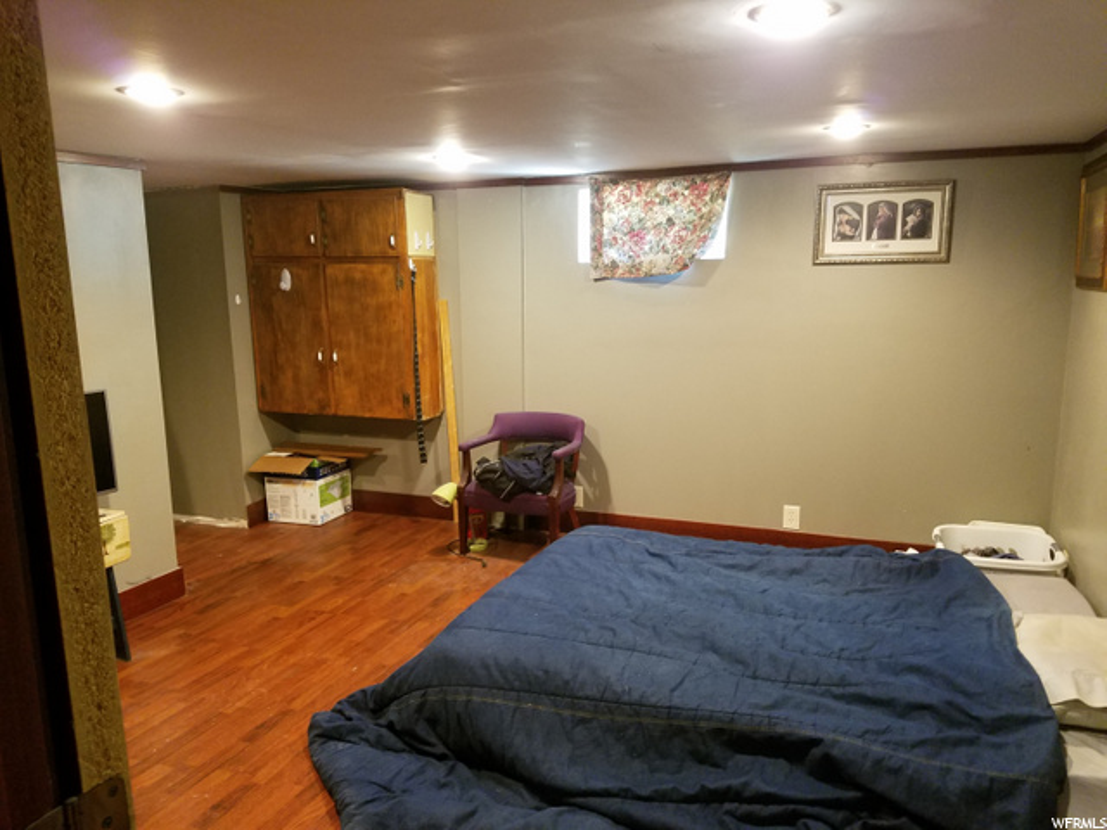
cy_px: 415
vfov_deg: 53.1
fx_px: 831
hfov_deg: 67.3
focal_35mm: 26
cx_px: 554
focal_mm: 4.2
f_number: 1.7
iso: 200
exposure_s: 1/12
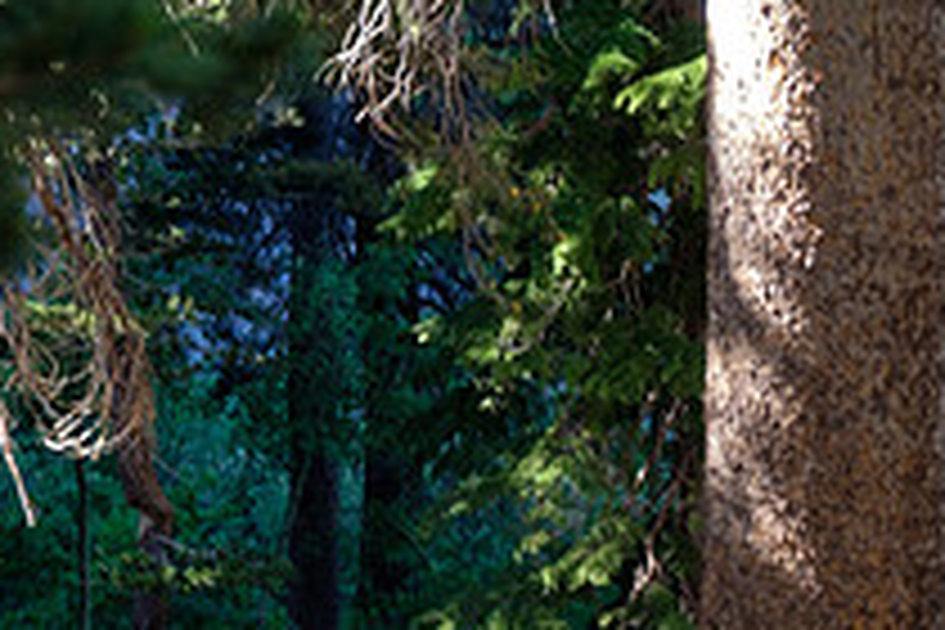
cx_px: 158
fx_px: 6877
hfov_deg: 7.8
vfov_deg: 5.2
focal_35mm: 262
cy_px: 790
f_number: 3.2
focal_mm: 63.4
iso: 200
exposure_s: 1/90
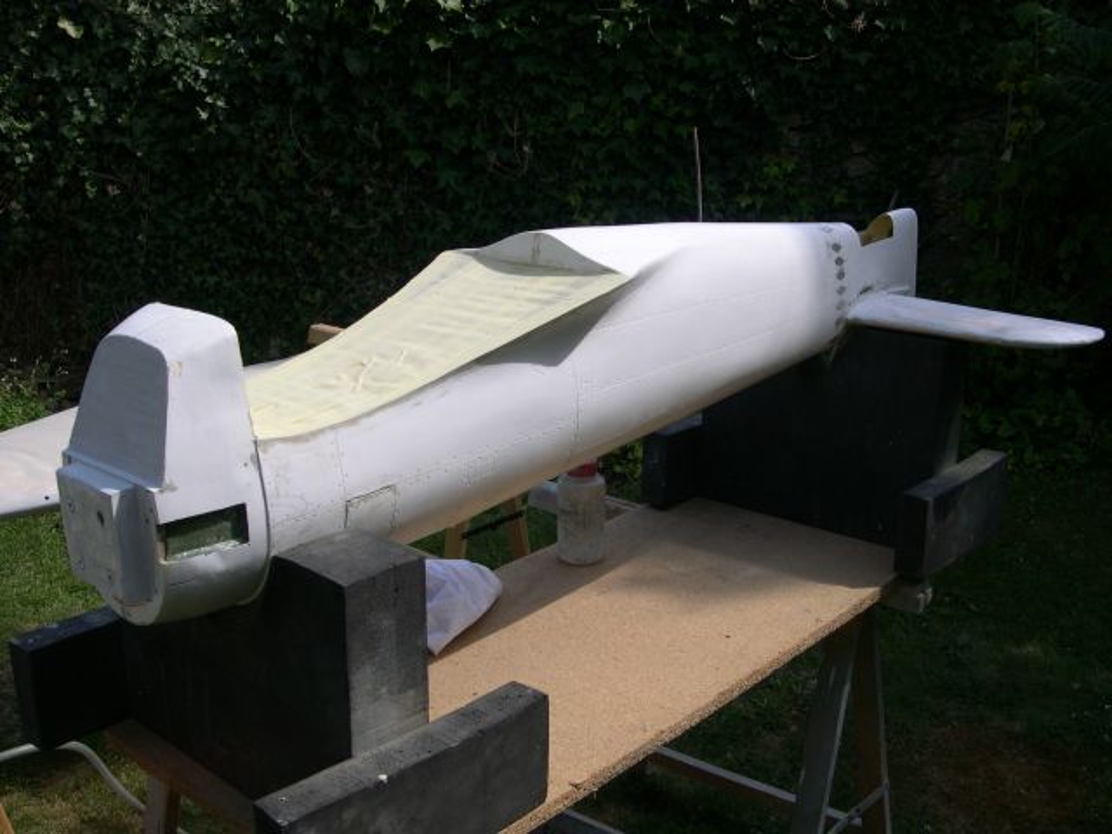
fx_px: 1221
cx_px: 556
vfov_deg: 37.7
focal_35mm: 38
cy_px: 417
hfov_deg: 49.0
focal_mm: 8
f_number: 7.6
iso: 100
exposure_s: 1/166
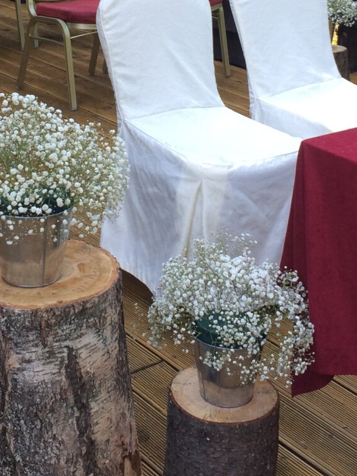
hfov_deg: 18.6
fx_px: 1086
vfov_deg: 23.7
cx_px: 135
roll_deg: +1.4
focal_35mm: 79
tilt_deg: -13.2
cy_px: 7
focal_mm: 4.15
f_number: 2.2
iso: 40
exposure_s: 1/120
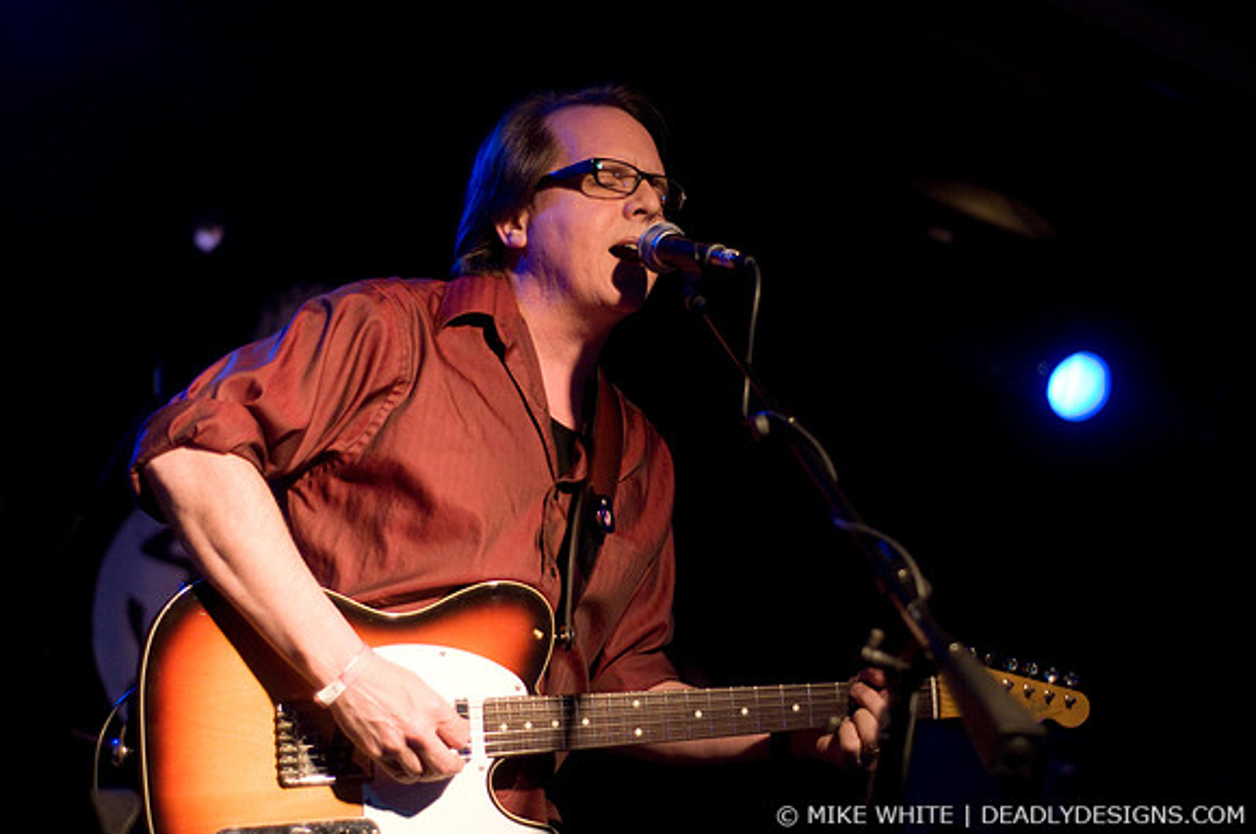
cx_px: 628
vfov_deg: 18.1
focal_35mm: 75
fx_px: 2613
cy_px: 417
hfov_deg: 27.0
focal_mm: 50
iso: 1000
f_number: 1.8
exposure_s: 1/60
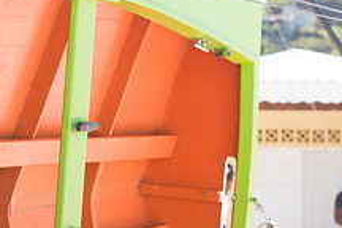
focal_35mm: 188
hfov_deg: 10.9
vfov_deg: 7.3
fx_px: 1786
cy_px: 180
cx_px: 79
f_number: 8
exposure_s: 1/100
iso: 100
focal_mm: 70
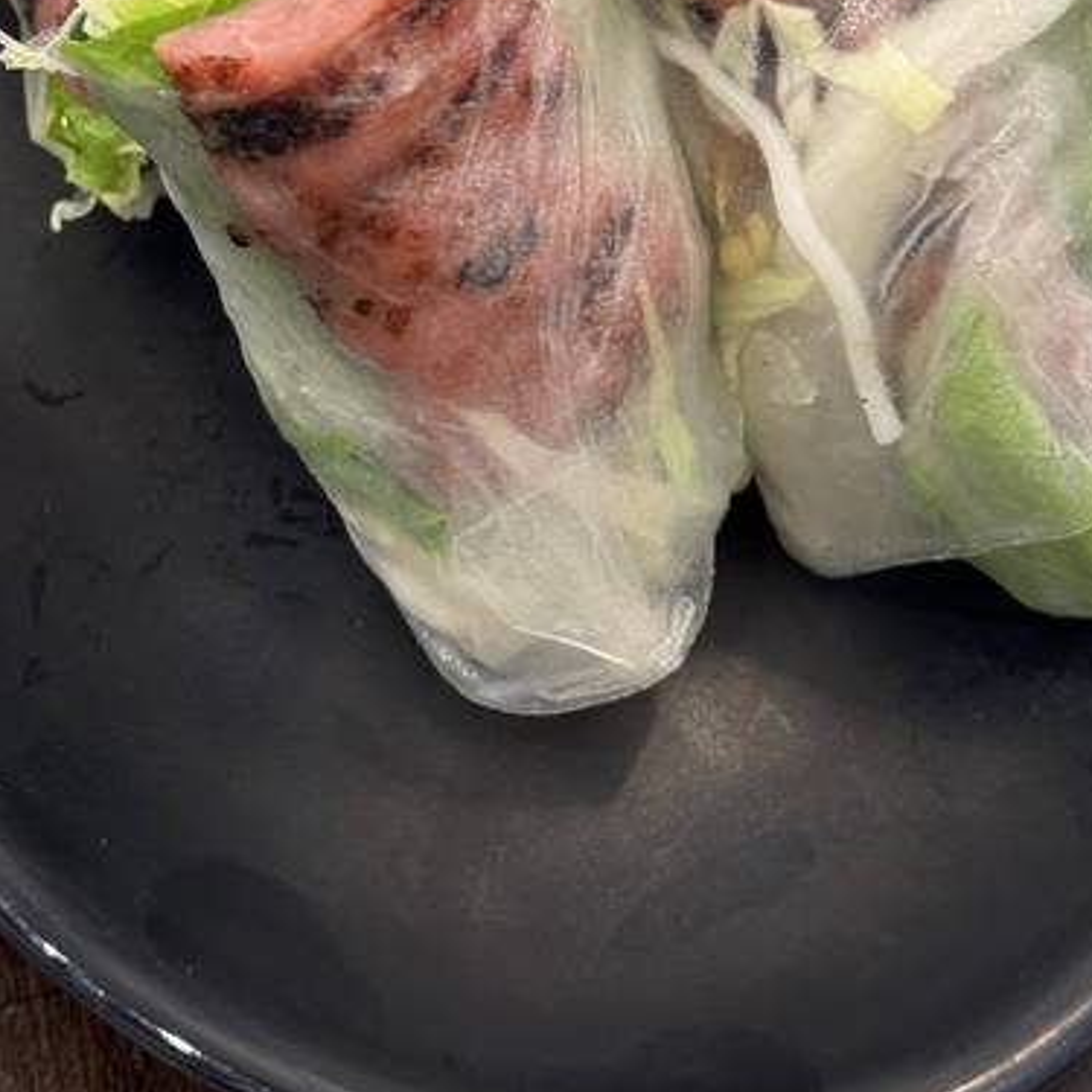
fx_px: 2962
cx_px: 469
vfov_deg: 20.4
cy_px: 89
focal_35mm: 83
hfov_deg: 20.9
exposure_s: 1/40
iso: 320
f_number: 1.78
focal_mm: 6.76
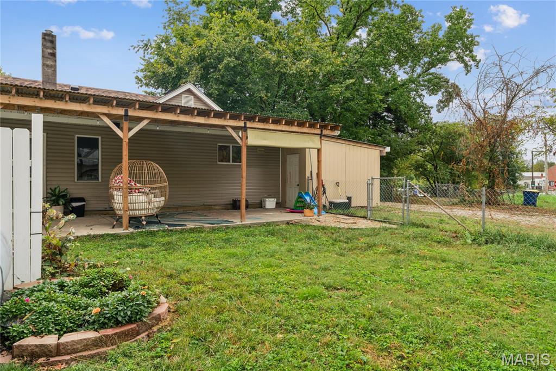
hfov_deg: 73.8
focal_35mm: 24
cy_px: 186
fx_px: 371
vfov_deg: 53.1
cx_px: 278
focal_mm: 24
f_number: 22
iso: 100
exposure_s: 1/8
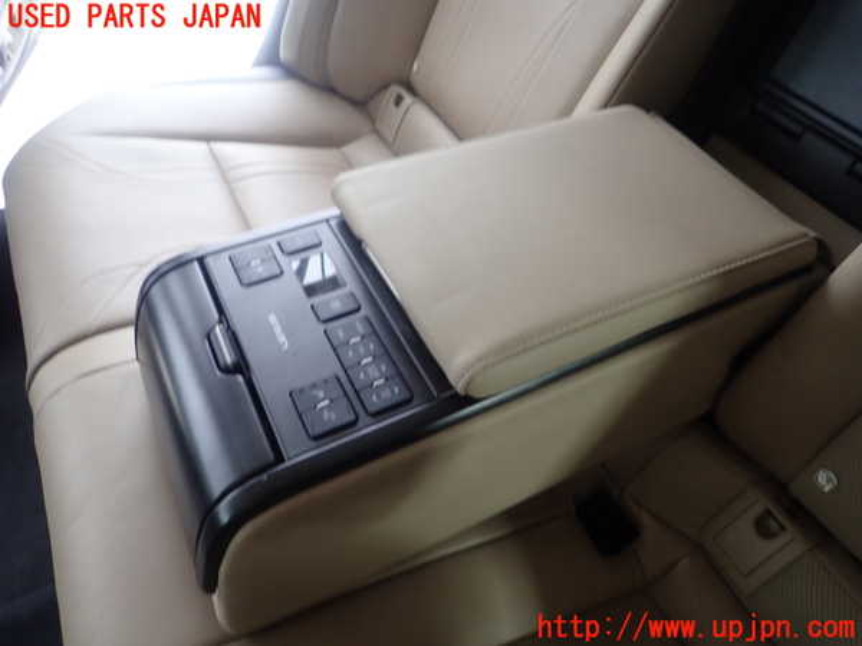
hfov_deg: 69.4
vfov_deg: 54.9
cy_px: 323
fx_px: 623
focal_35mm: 25
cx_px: 431
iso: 200
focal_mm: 4.5
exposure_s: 1/30
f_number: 2
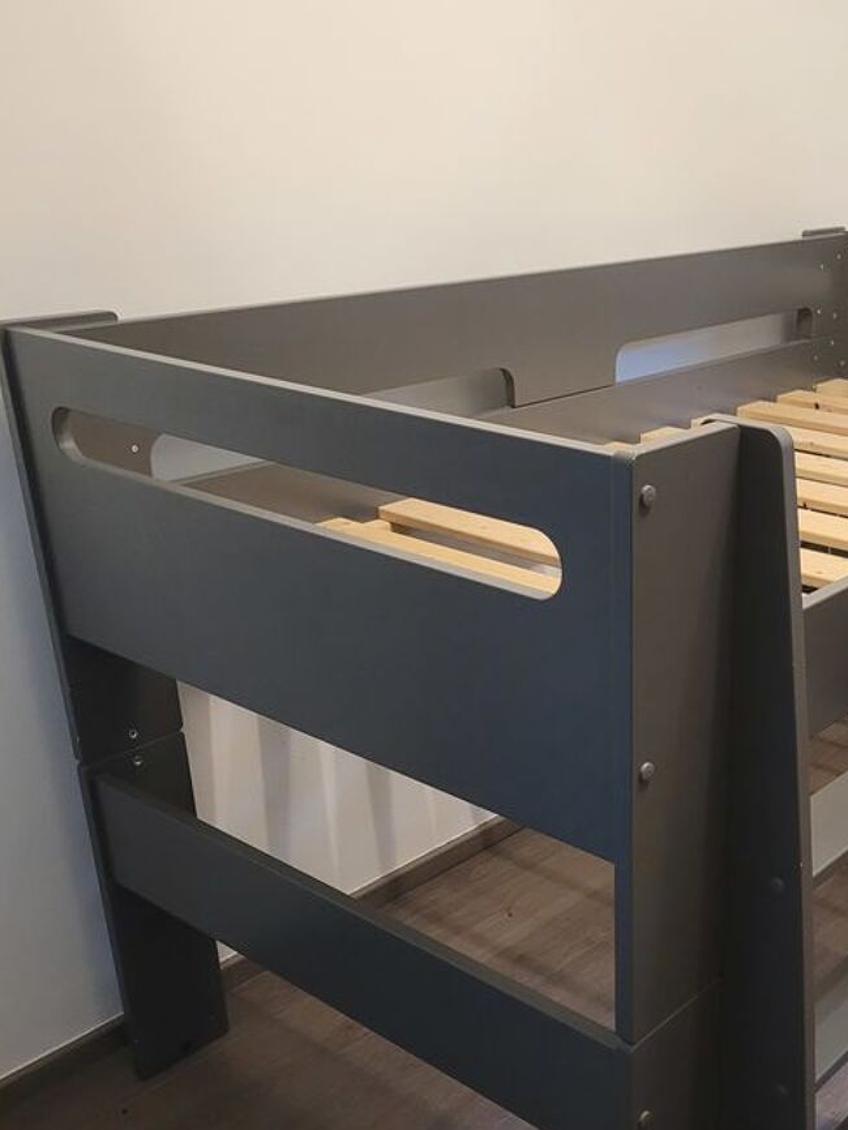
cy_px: 671
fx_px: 1306
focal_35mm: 40
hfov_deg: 35.1
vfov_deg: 46.6
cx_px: 651
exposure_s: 1/50
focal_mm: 5.4
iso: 640
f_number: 1.8
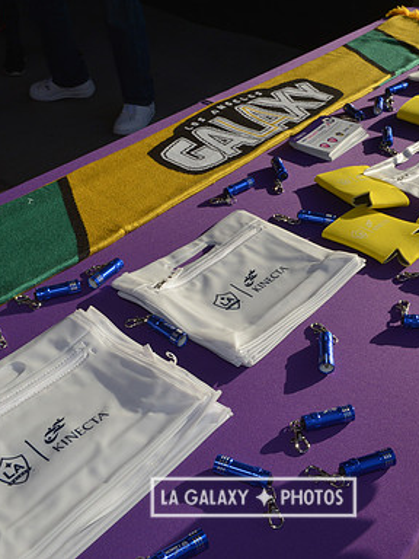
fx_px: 726
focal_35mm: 45
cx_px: 253
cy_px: 279
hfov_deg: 32.1
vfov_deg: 42.1
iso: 400
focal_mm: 31
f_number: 18
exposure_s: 1/250
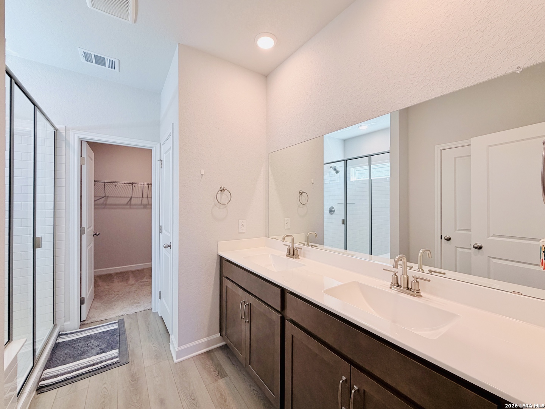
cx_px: 272
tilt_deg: -0.1
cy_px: 204
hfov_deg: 102.1
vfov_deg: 85.7
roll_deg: +1.0
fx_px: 220
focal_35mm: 14
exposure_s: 1/120
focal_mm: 2.22
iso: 125
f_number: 2.2
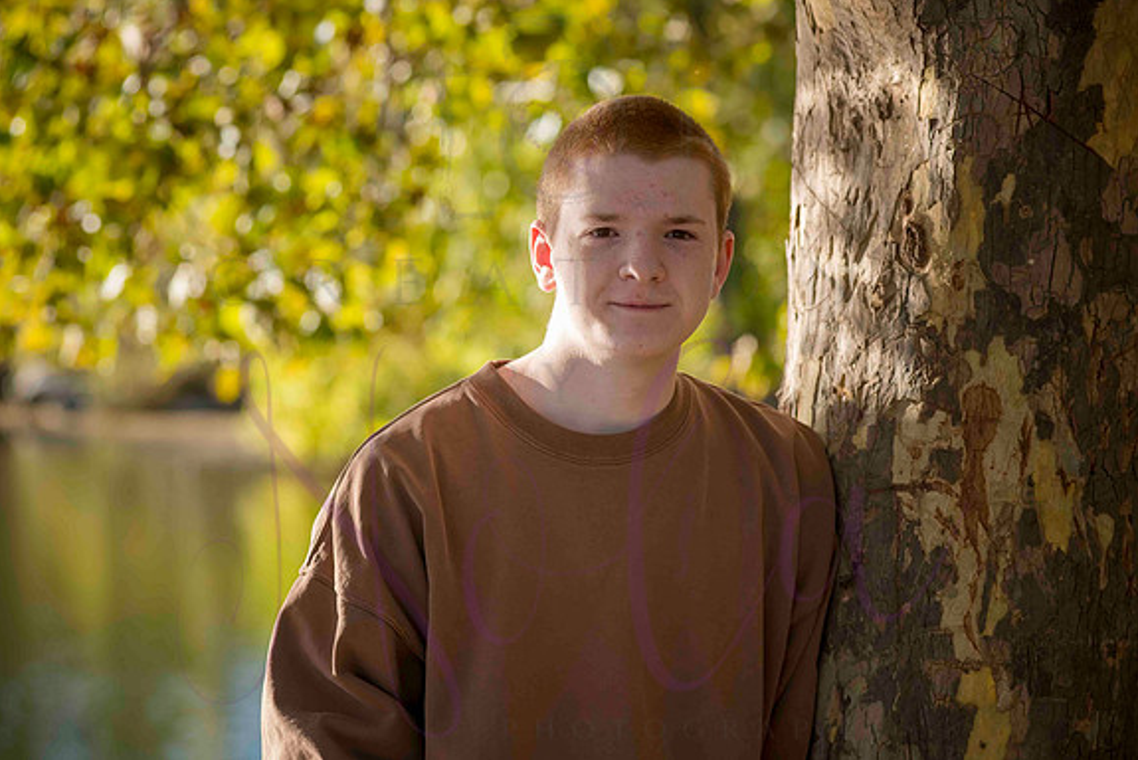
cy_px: 379
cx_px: 572
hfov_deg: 16.9
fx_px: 3827
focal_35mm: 121
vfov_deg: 11.3
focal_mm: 120
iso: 400
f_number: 5
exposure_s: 1/640
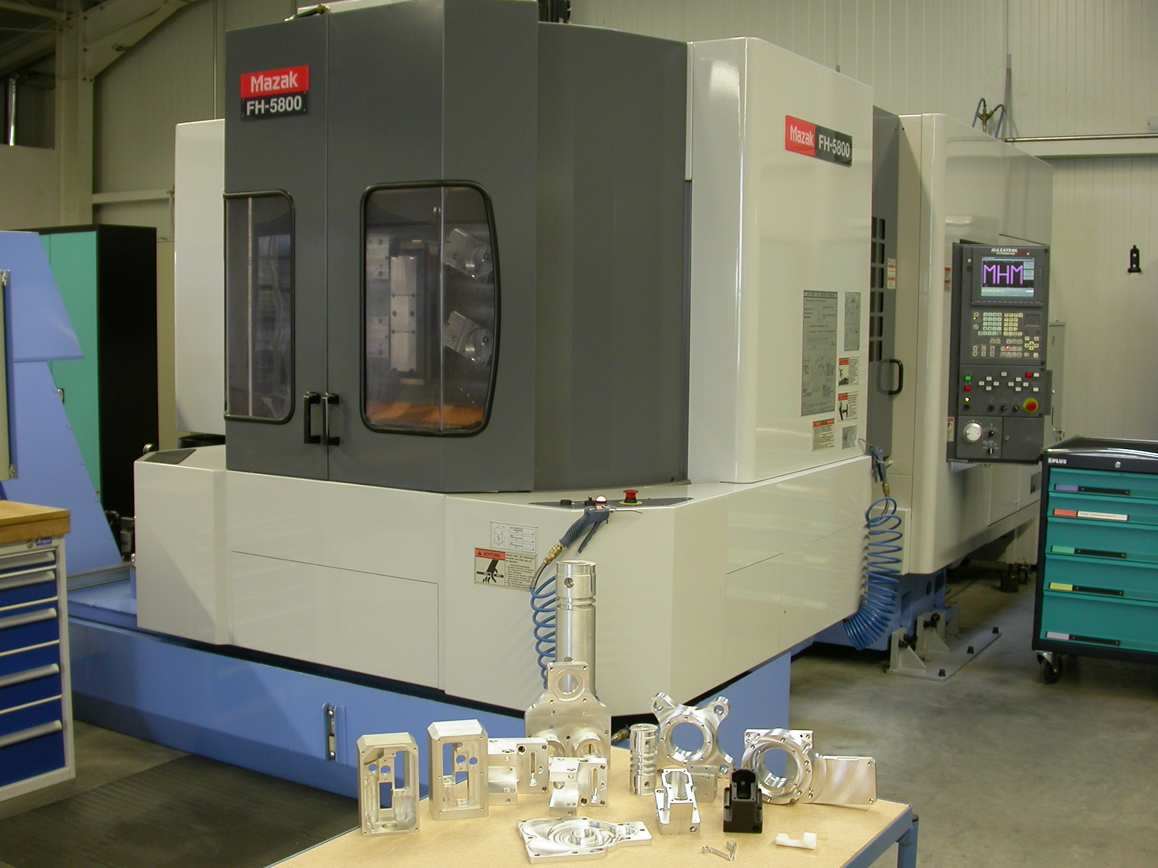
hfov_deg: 47.9
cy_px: 430
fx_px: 1305
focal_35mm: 39
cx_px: 569
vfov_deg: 36.8
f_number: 2.6
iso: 100
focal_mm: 7.85
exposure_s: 1/16.2
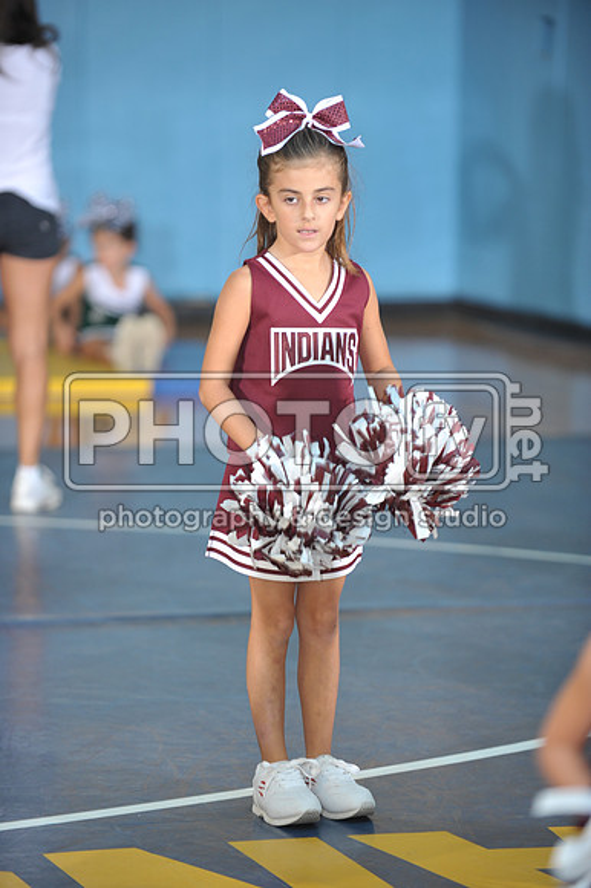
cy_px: 444
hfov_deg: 8.1
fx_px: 4191
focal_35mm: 170
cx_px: 296
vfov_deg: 12.1
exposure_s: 1/125
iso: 500
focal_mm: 170
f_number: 2.8
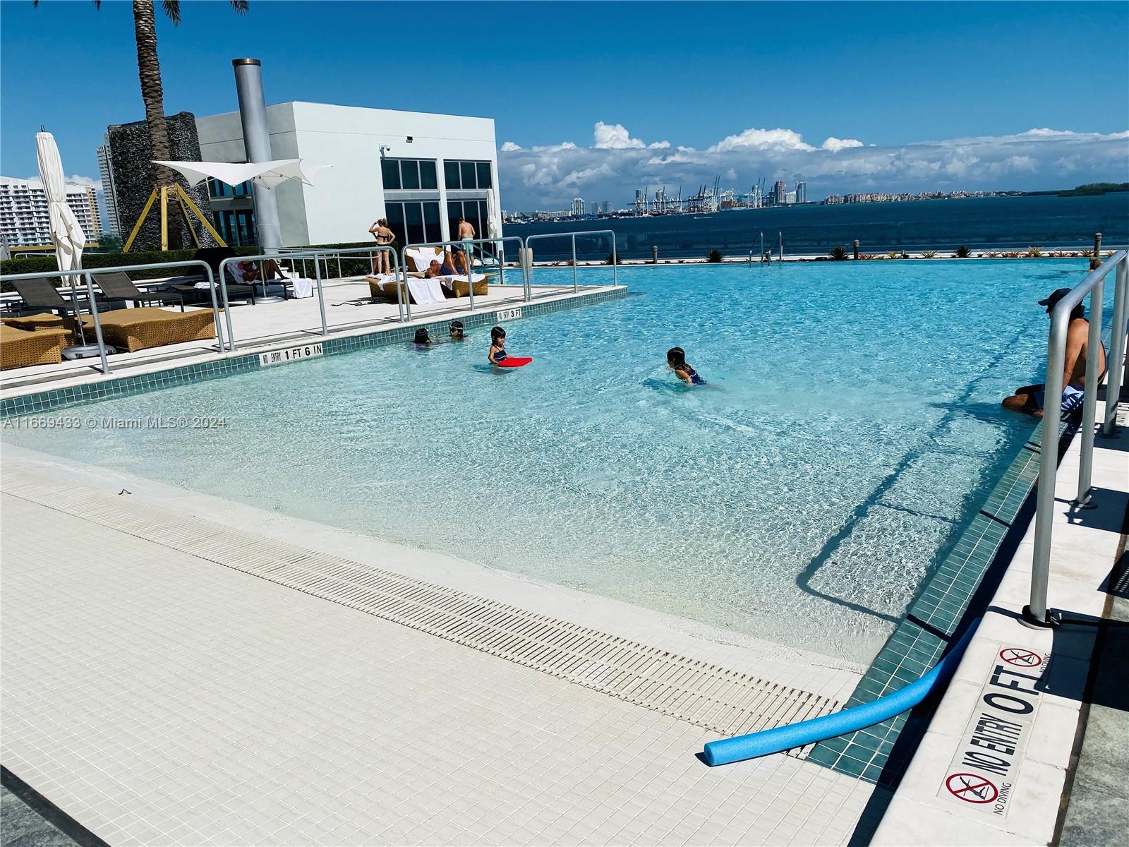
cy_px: 424
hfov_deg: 67.3
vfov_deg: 53.1
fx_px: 848
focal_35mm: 26
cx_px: 564
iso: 40
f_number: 1.8
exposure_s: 1/11628
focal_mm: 4.25
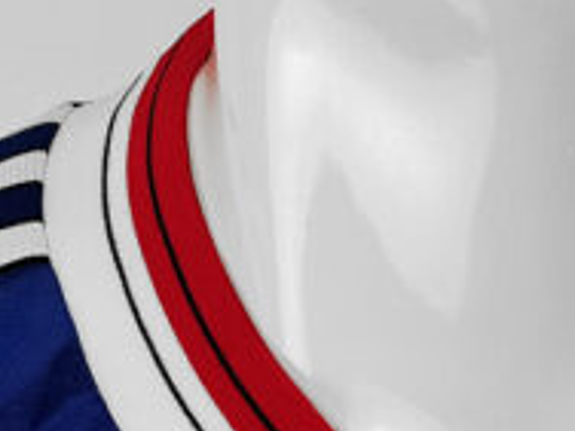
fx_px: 2226
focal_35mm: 134
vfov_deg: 11.1
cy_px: 193
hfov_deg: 14.5
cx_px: 575
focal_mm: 5.58
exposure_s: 1/100
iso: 125
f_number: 1.8
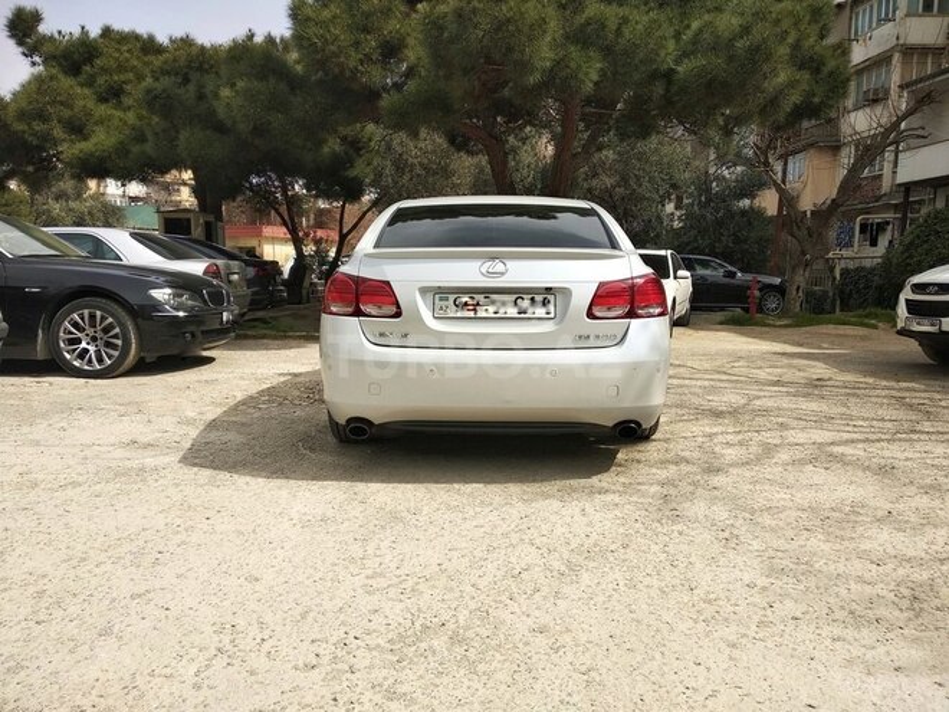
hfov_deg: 67.3
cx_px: 474
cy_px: 356
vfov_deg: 53.1
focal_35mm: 26
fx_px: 713
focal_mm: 3.81
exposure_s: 1/1024
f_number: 2.2
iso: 100
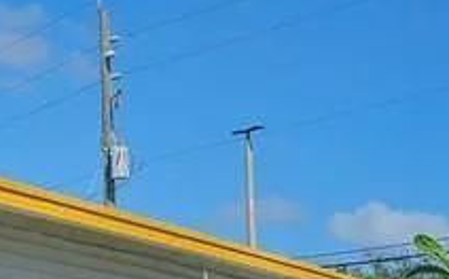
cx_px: -174
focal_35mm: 118
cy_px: 334
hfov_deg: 16.5
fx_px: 1442
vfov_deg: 10.9
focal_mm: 6.3
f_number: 1.7
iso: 10
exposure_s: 1/1910
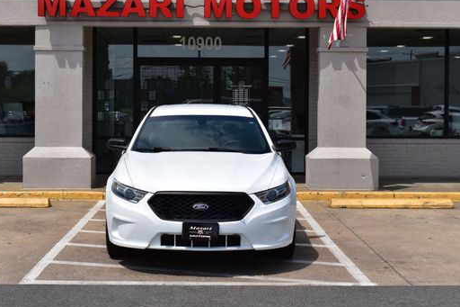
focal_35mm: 60
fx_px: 766
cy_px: 122
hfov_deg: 33.4
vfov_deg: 22.6
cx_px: 203
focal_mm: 32
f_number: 11
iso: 200
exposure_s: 1/500
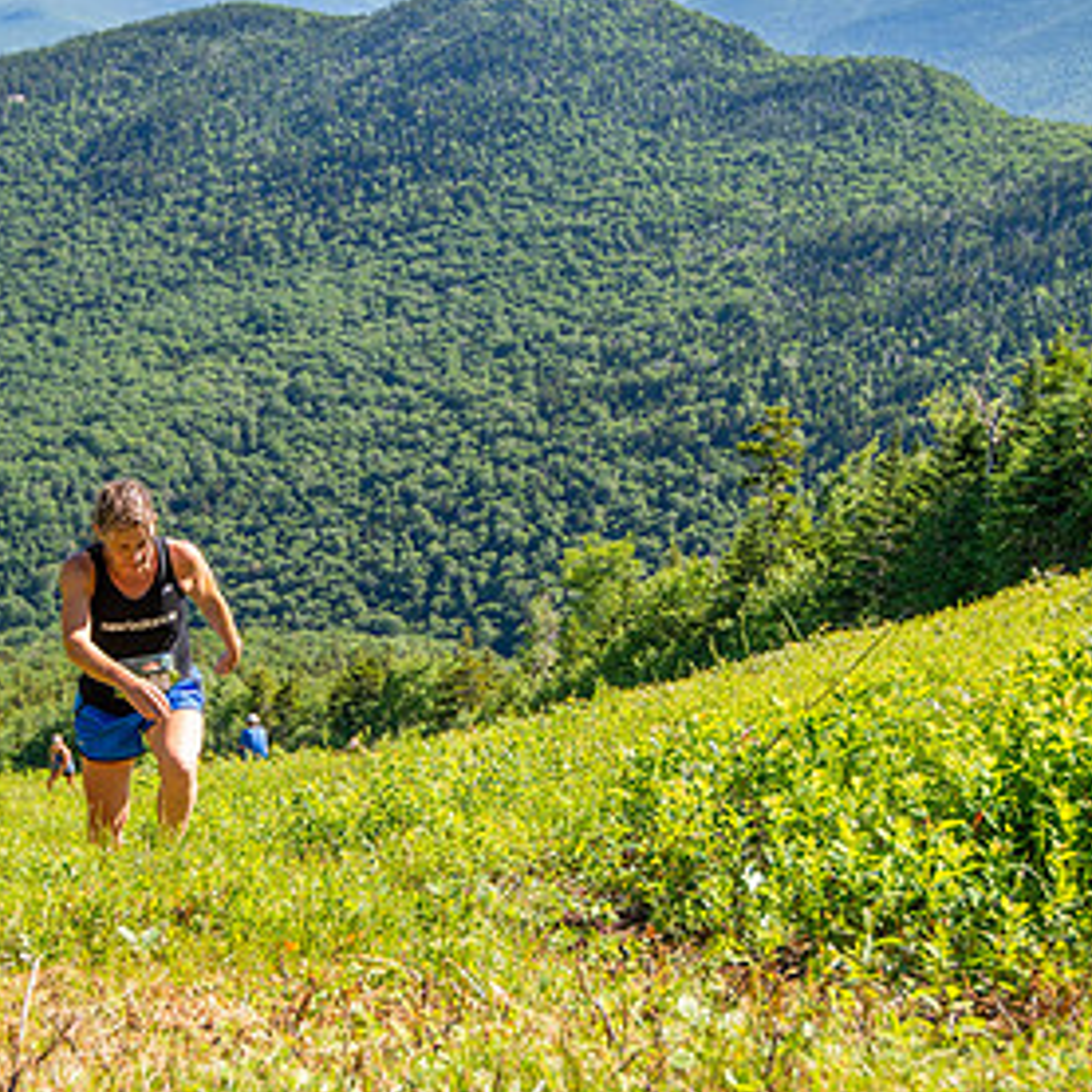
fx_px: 2034
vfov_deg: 30.0
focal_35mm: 57
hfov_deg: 29.8
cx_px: 363
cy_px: 556
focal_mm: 32
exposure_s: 1/320
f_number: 5
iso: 100
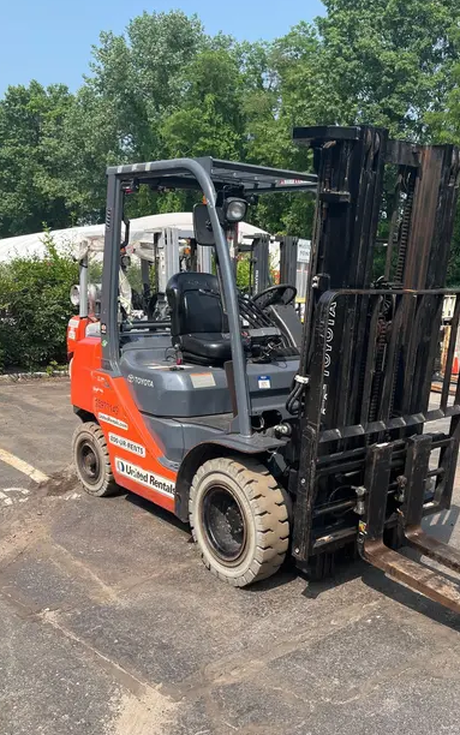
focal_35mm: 33
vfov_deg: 57.9
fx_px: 661
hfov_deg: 38.2
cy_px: 417
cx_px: 281
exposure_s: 1/1372
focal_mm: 5.1
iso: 50
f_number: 1.6
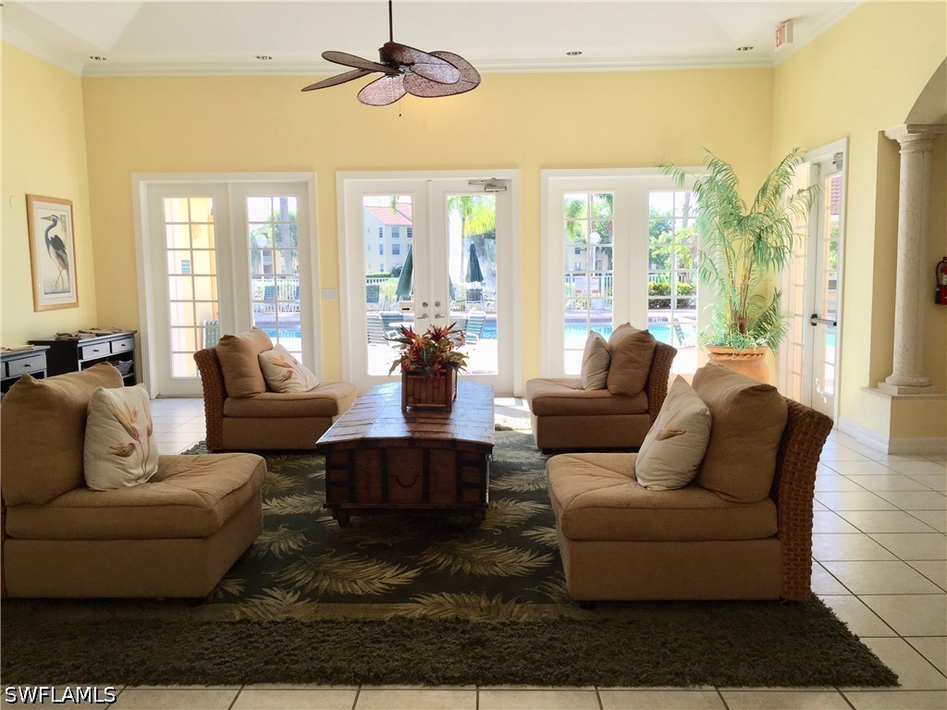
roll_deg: -1.4
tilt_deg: -7.2
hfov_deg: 61.7
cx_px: 474
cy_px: 355
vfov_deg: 48.2
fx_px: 793
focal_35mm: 29
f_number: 2.2
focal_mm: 4.15
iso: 32
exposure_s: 1/206
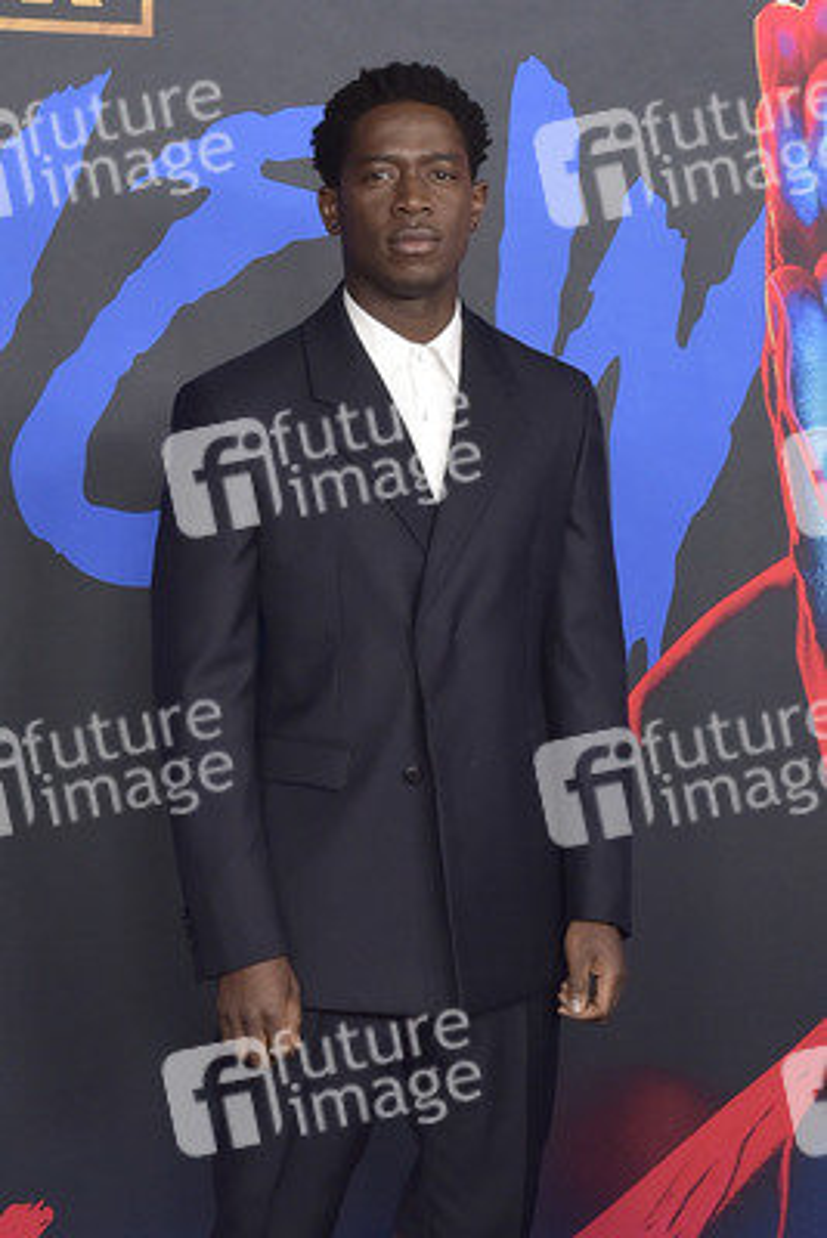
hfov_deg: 27.0
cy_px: 619
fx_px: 1721
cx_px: 414
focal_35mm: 50
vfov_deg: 39.6
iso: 2000
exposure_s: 1/250
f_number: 6.3
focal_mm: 50
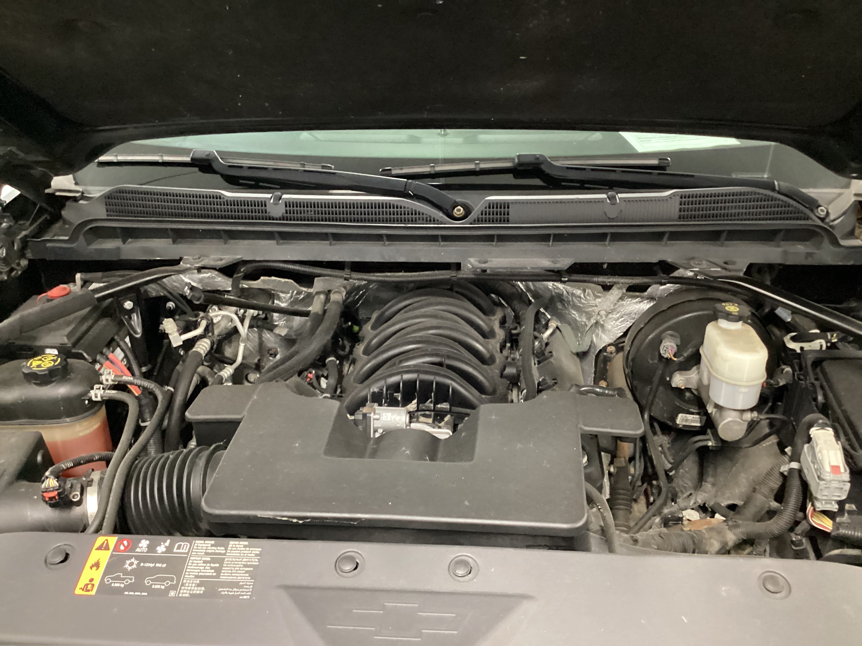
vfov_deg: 45.4
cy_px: 323
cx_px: 431
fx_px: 772
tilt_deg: -30.5
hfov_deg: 58.4
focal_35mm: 31
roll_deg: +1.2
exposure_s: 1/20
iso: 640
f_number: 2.4
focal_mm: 3.3
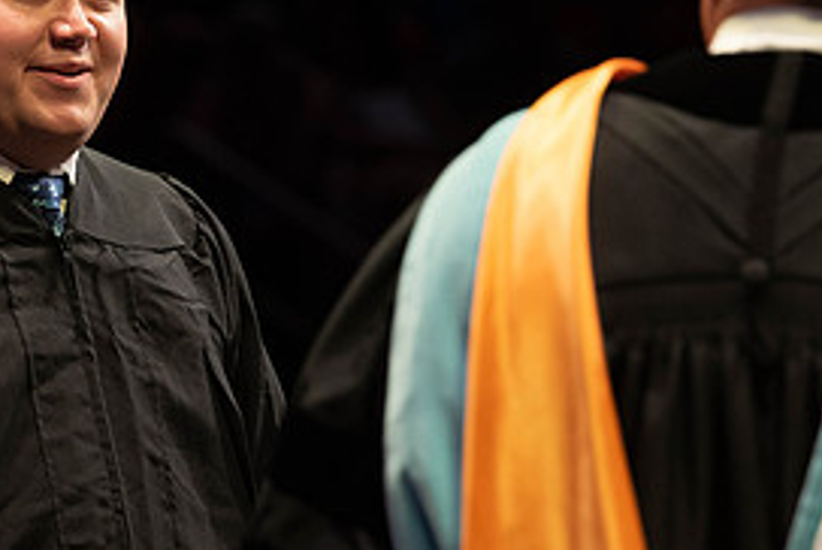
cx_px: 400
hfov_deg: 5.0
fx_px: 9440
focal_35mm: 413
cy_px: 84
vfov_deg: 3.3
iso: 1600
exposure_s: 1/320
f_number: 4.5
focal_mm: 165
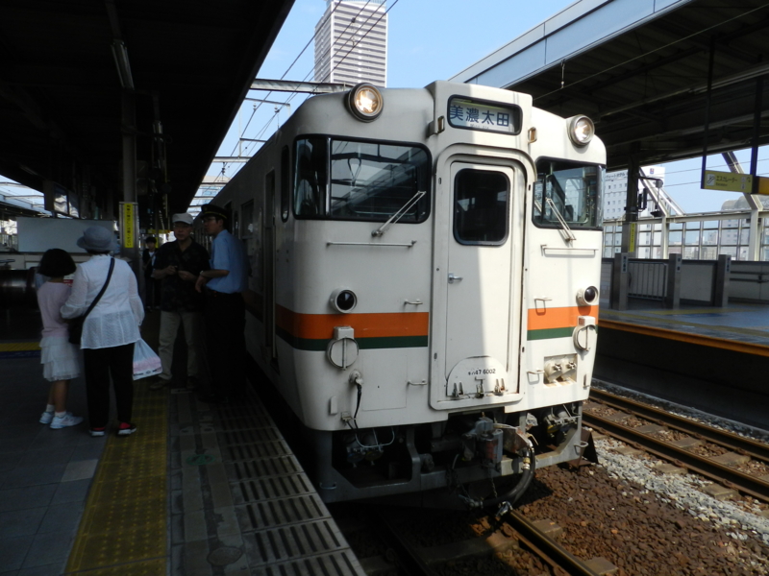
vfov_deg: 58.9
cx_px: 384
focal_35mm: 23
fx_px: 511
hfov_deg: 73.9
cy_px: 288
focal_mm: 4
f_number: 4
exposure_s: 1/800
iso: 160
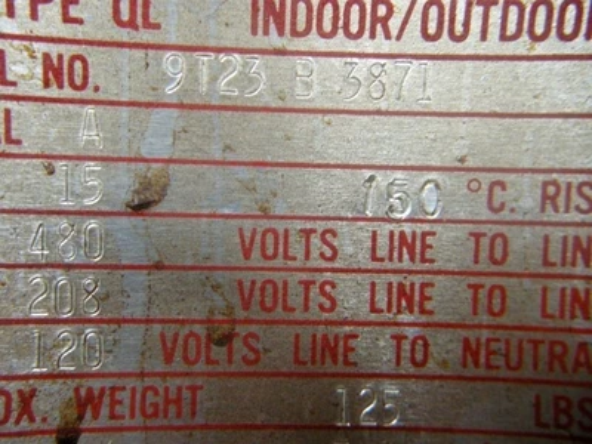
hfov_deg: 52.6
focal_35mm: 35
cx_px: 296
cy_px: 222
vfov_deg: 40.7
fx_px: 599
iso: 400
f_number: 2.7
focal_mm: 7.5
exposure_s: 1/12.8
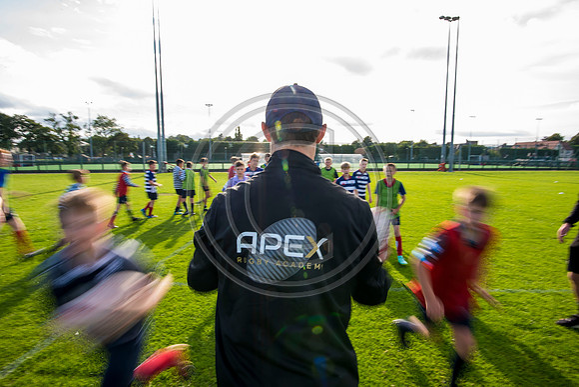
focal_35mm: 20
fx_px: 322
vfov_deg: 62.0
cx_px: 290
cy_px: 194
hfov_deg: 84.0
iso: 250
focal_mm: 20
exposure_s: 1/20
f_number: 16
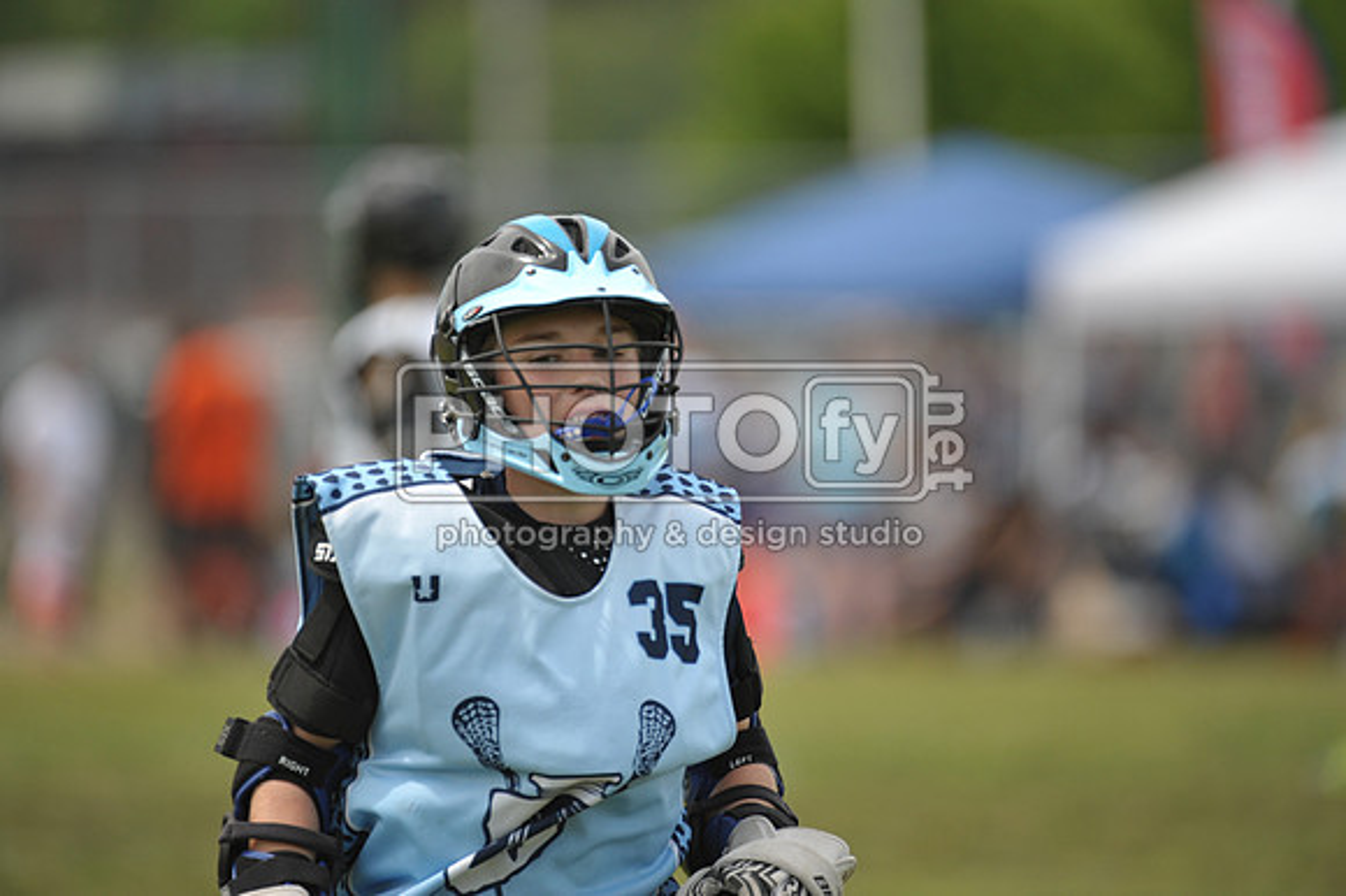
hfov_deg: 5.2
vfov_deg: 3.4
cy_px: 448
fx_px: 14946
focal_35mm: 400
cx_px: 673
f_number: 4
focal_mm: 400
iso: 800
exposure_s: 1/2500
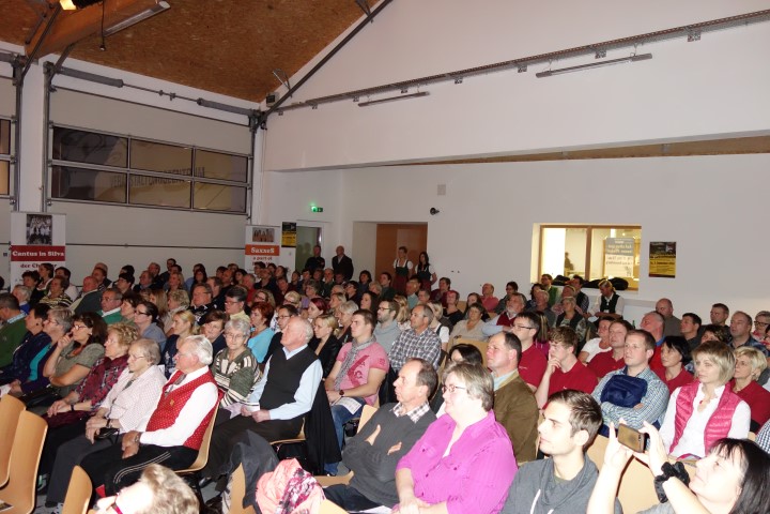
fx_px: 599
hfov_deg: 65.5
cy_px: 257
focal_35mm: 28
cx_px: 385
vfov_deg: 46.4
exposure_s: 1/30
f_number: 1.8
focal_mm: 10.4
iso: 800
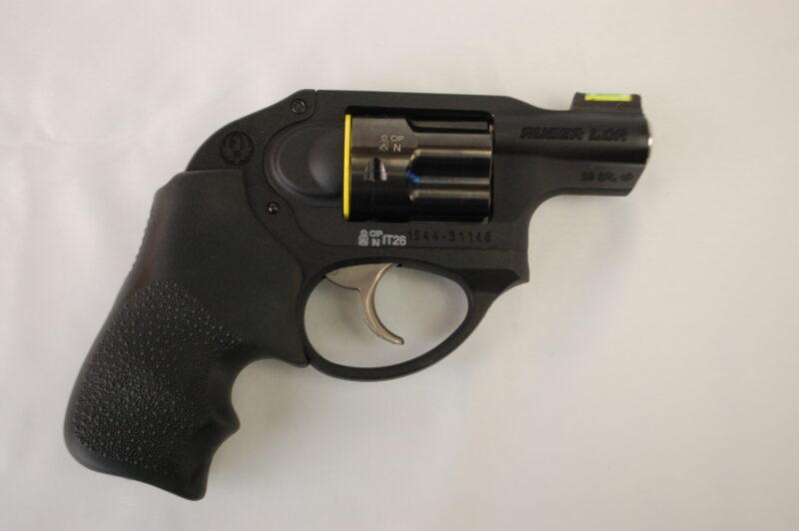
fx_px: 1064
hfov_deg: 41.1
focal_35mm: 48
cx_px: 400
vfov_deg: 28.0
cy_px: 266
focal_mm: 32
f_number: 5
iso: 800
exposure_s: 1/60
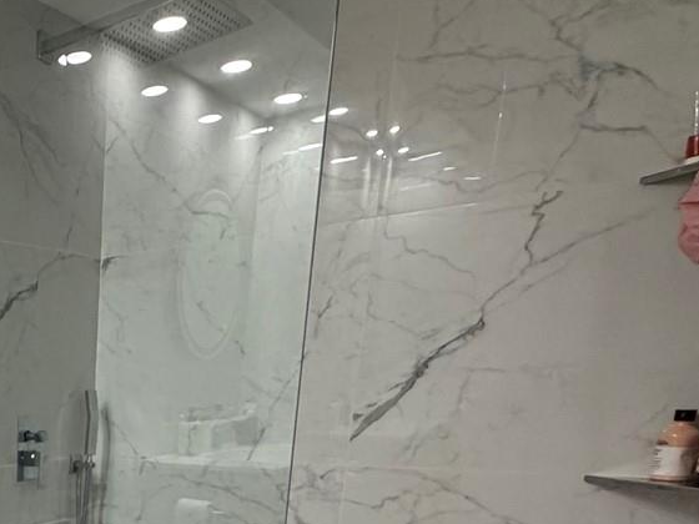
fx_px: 808
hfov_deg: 35.5
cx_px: -161
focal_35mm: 40
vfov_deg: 31.7
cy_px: 580
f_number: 2.2
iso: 320
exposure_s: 1/120
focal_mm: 2.22
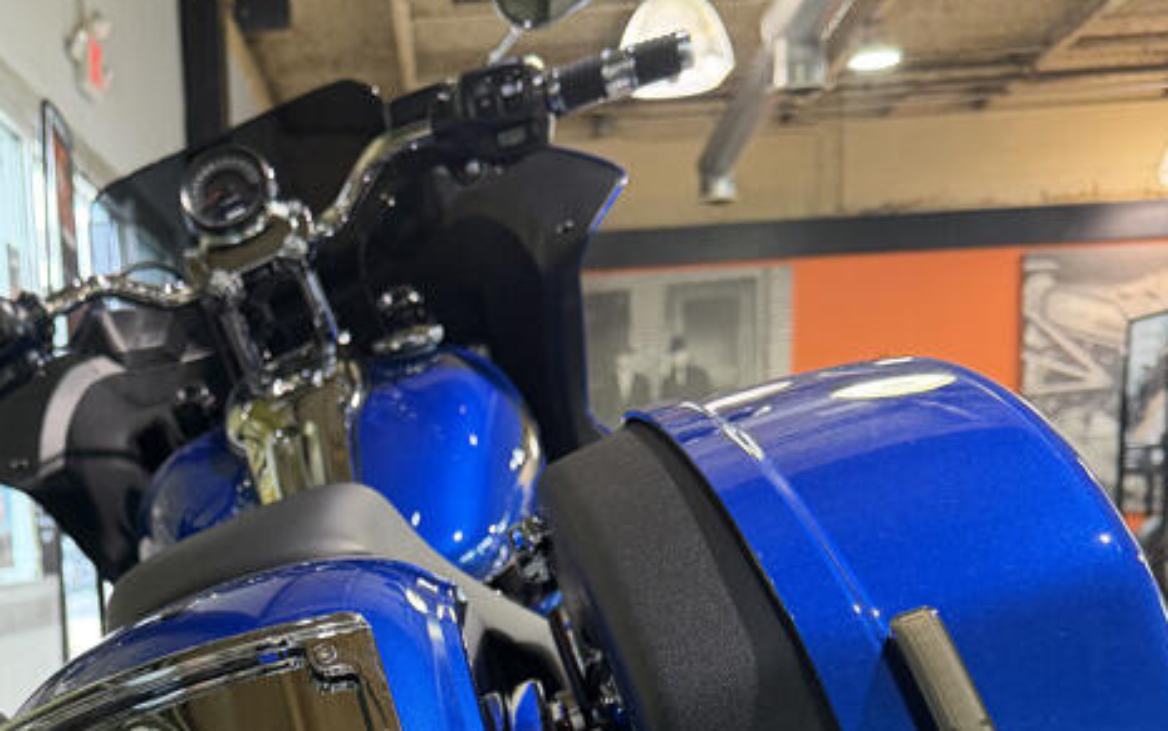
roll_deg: +0.9
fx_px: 1783
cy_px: 907
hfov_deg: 35.5
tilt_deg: -13.6
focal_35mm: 56
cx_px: 296
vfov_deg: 21.3
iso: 250
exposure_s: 1/60
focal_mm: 6.76
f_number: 1.78
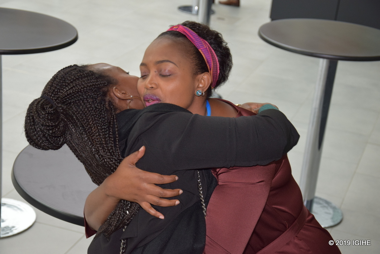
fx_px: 792
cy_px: 127
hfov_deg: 27.0
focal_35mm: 75
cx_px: 190
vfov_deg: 18.2
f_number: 5
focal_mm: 50
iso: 800
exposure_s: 1/100
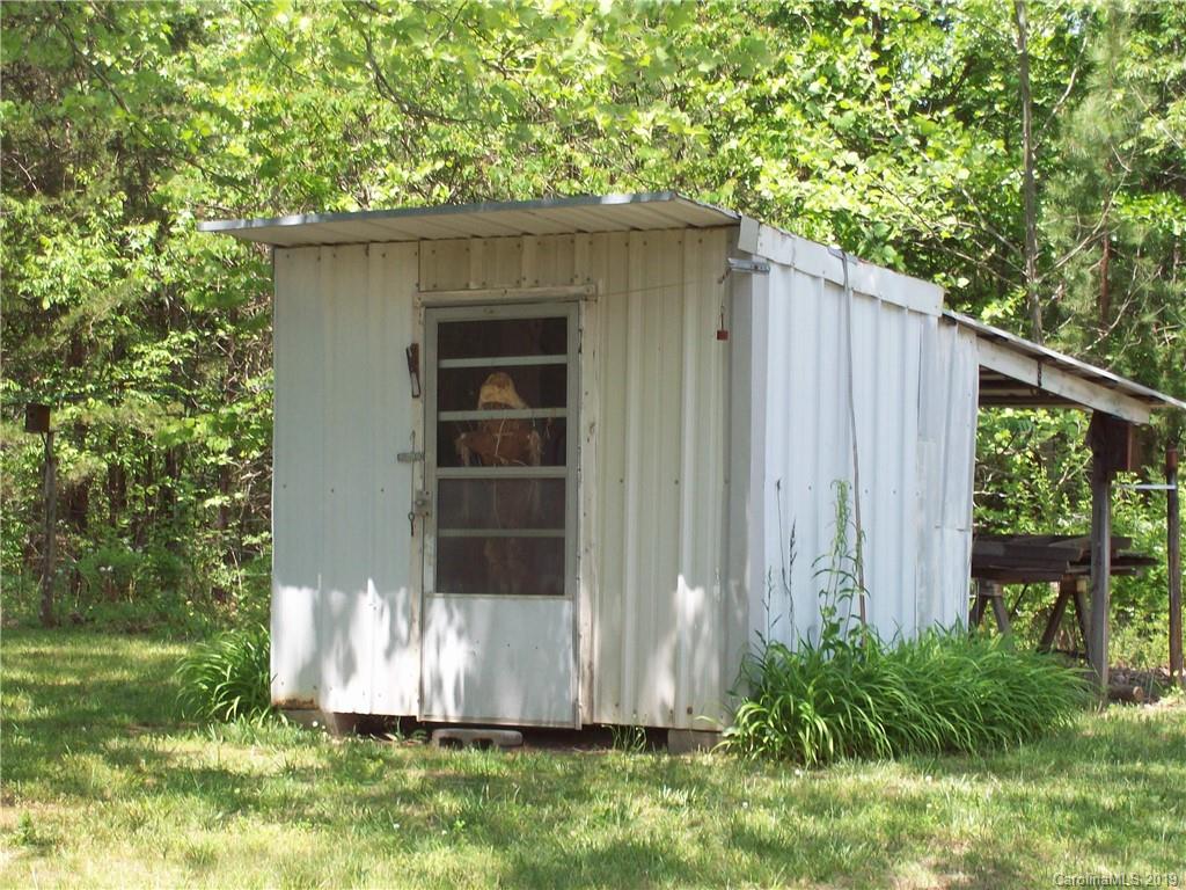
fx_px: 2981
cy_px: 445
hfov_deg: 22.5
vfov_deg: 17.0
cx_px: 593
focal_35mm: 87
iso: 80
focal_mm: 14.3
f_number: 4.3
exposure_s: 1/170
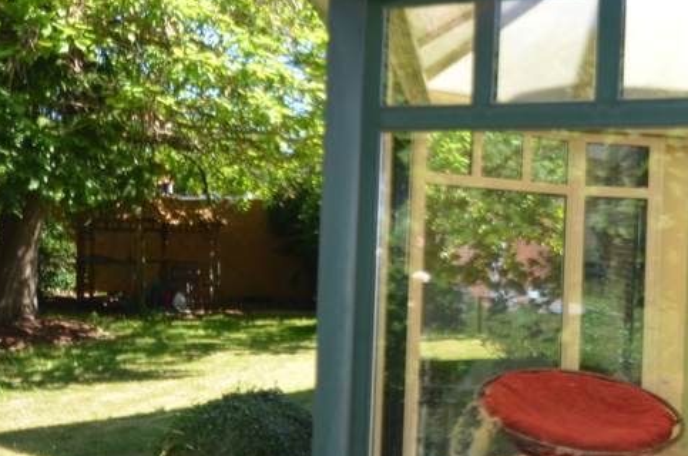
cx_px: 684
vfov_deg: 28.0
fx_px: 916
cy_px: 222
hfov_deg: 37.0
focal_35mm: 48
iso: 100
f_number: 4
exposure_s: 1/250
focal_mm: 10
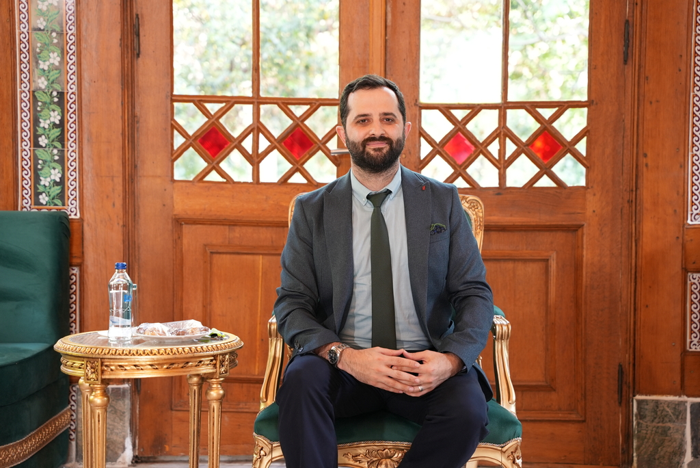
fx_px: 1362
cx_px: 350
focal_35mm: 70
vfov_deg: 19.5
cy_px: 234
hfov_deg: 28.8
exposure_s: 1/50
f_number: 2.8
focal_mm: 70
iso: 1000
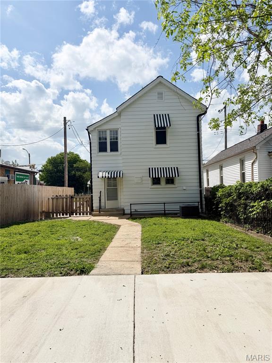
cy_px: 182
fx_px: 251
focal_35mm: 24
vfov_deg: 71.6
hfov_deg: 56.8
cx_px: 136
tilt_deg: +3.3
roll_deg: +1.3
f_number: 1.78
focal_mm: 6.76
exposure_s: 1/14286
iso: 80
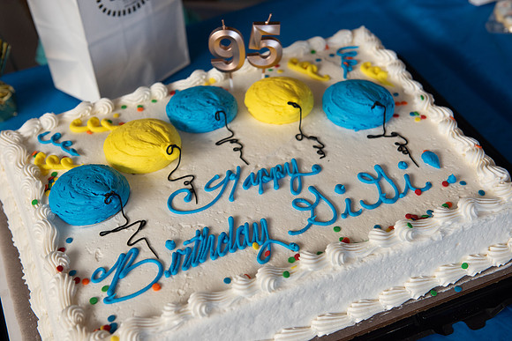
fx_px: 782
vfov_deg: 24.6
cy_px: 170
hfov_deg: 36.2
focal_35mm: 55
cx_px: 256
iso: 800
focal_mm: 55
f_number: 4
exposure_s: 1/800
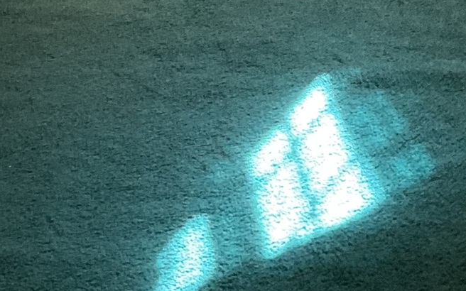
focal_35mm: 108
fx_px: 1372
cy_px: -343
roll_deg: +0.4
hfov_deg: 19.1
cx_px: 79
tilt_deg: -11.9
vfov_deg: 10.8
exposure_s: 1/30
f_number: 1.8
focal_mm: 3
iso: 320
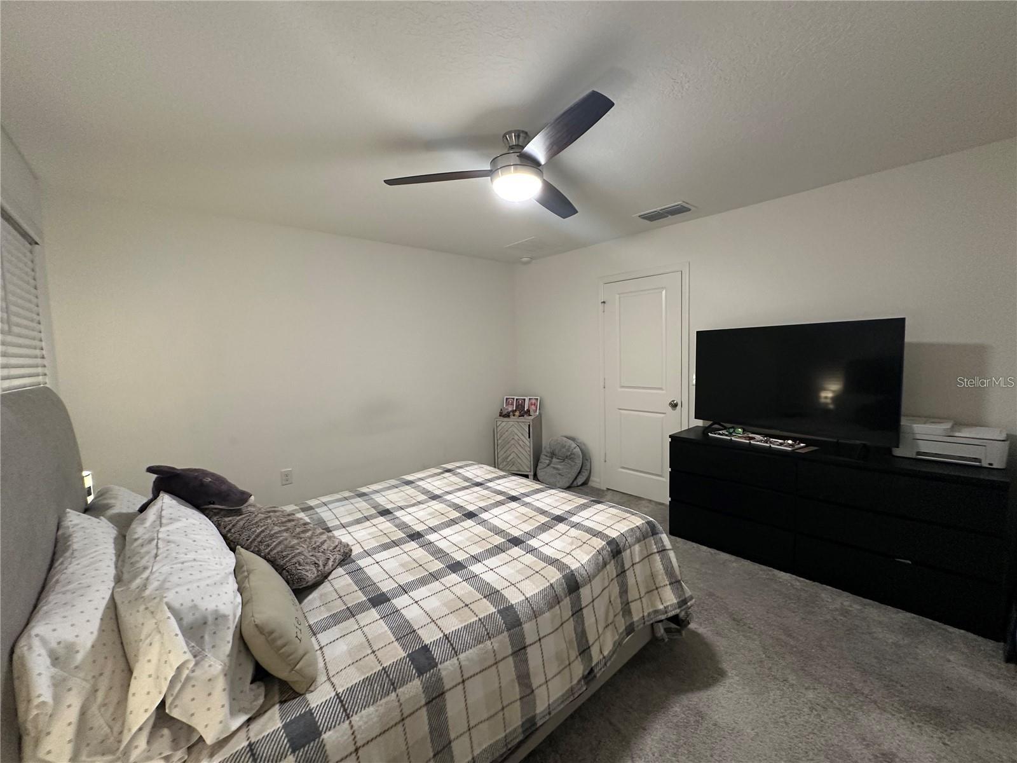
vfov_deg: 85.7
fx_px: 411
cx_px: 508
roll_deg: +1.6
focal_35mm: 14
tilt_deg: -3.0
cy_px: 382
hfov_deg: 102.1
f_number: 2.2
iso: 320
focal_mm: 2.22
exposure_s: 1/60
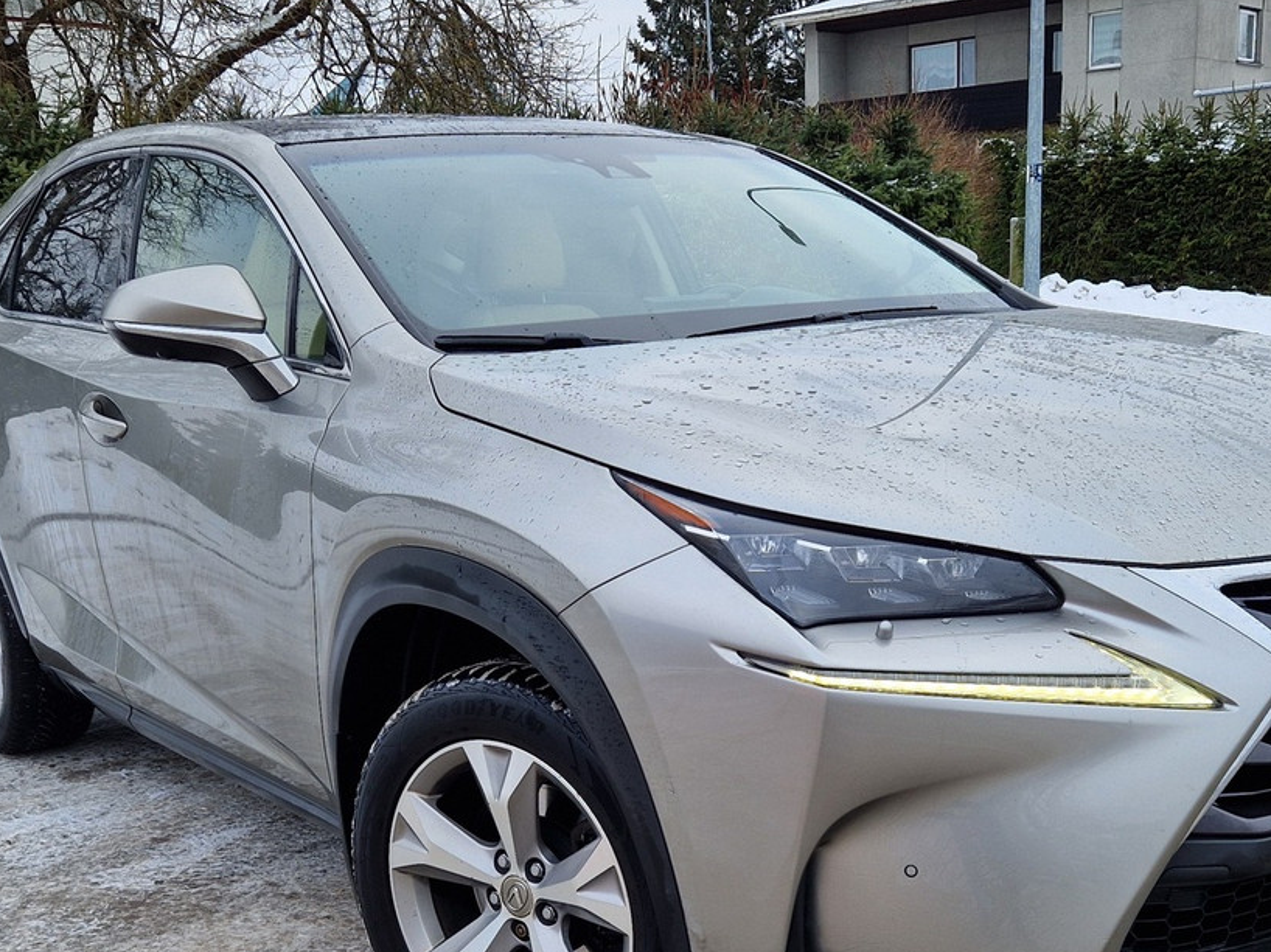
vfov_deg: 31.5
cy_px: 727
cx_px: 618
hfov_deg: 42.1
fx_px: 1652
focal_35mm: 45
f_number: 1.8
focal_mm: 5.4
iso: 50
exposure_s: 1/198
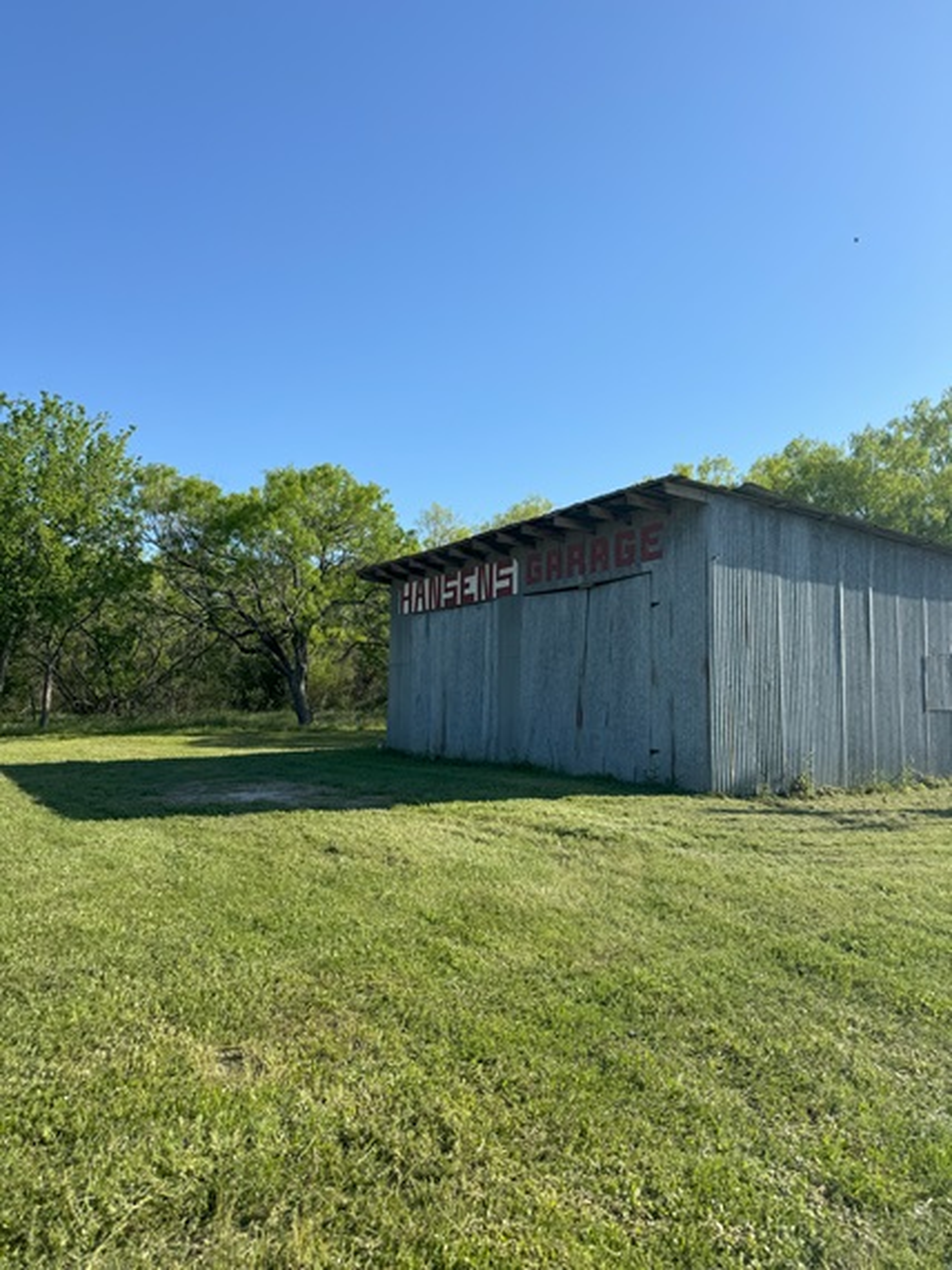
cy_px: 635
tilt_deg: +5.7
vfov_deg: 71.6
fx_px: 880
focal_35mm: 24
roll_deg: -1.1
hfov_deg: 56.8
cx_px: 476
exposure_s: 1/3802
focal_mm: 6.76
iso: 80
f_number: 1.78
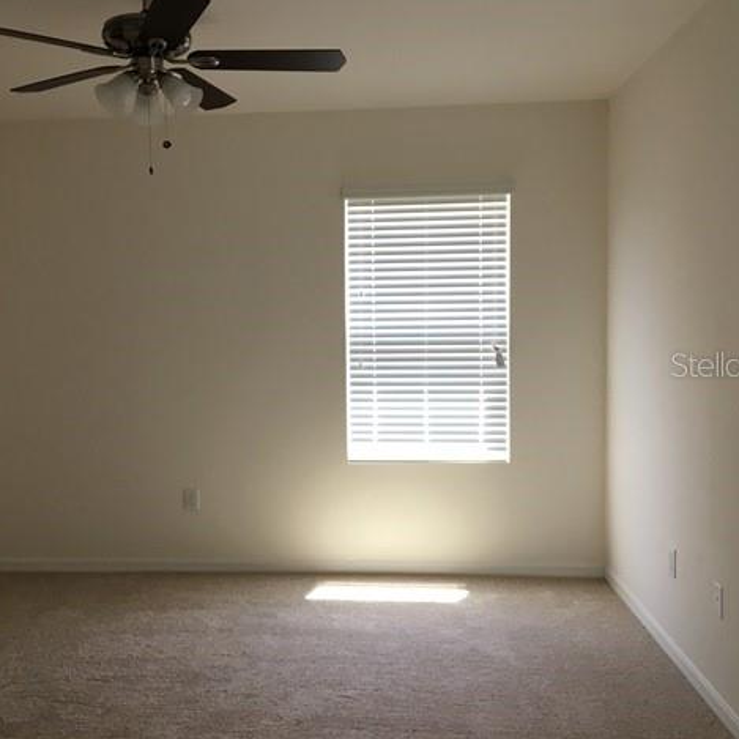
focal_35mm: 35
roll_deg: +1.3
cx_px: 315
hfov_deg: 47.1
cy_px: 364
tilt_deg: -4.1
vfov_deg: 47.2
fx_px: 845
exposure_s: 1/30
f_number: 2.2
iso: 50
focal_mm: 4.15
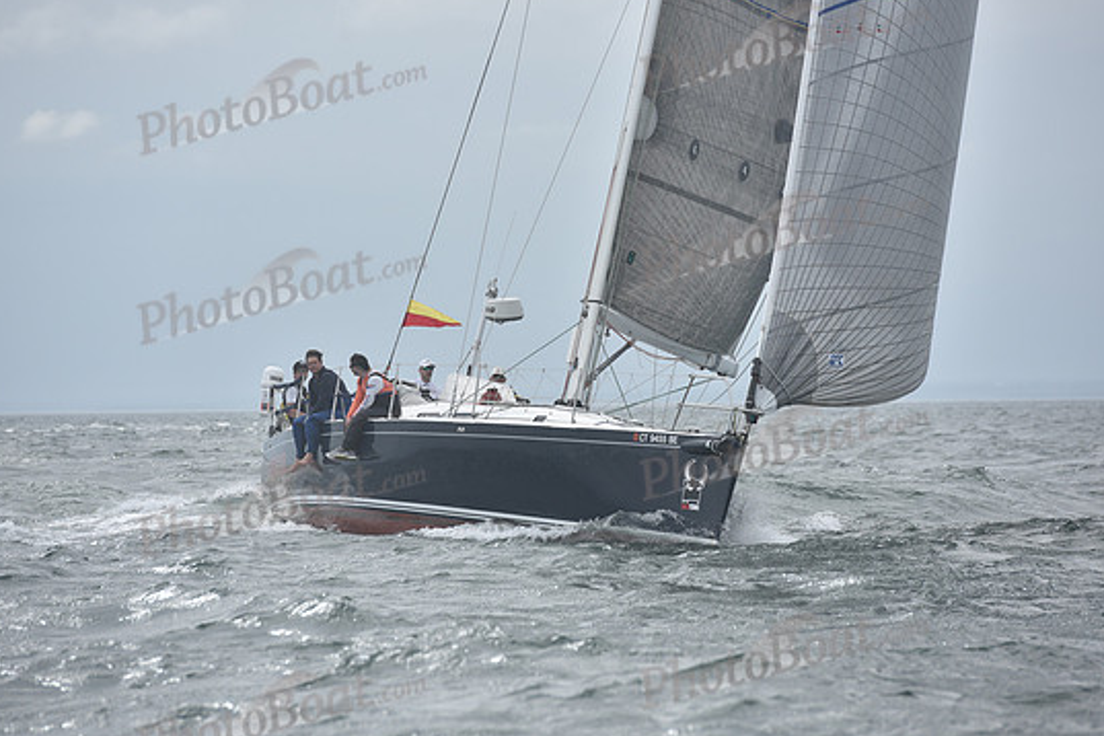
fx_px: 6623
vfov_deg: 6.4
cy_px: 369
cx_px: 535
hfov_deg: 9.5
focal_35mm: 216
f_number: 5.6
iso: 200
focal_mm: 200
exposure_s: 1/1250
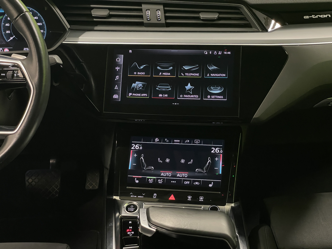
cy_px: 124
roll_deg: +1.3
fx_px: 499
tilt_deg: -24.6
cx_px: 166
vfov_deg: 28.0
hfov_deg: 36.8
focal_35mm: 52
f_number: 2
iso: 640
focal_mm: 6
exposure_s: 1/50
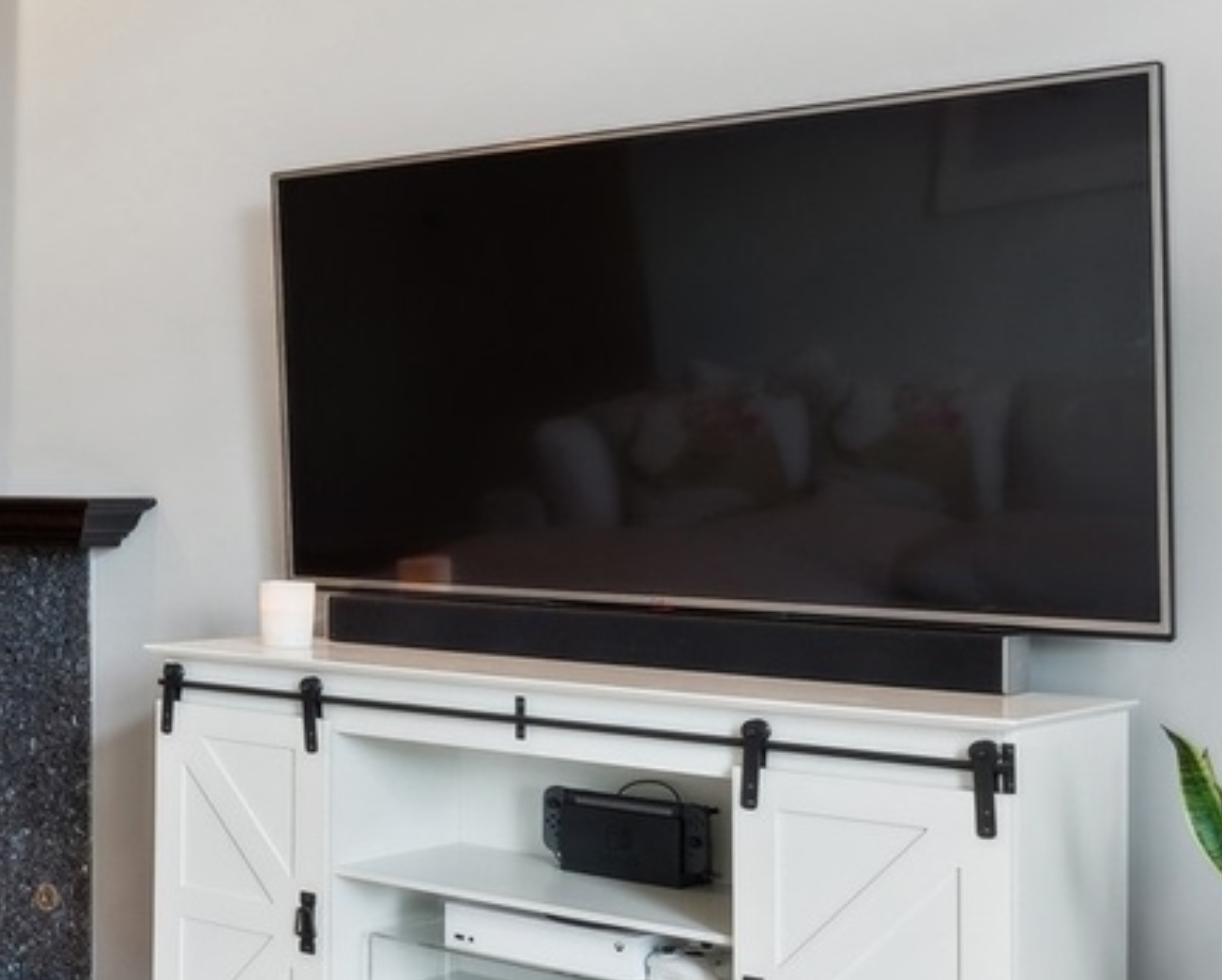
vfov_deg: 27.2
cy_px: 465
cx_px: -563
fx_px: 2027
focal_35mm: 56
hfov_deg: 25.8
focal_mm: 16
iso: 320
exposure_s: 1/10
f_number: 8
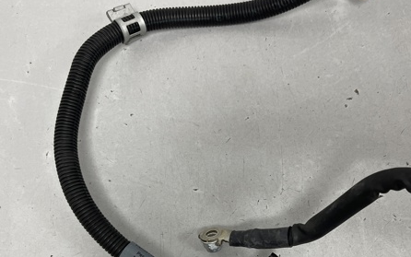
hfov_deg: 51.1
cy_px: 210
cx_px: 251
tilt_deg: -74.6
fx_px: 426
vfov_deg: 32.6
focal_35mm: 38
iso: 125
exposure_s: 1/100
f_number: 1.6
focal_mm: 5.1
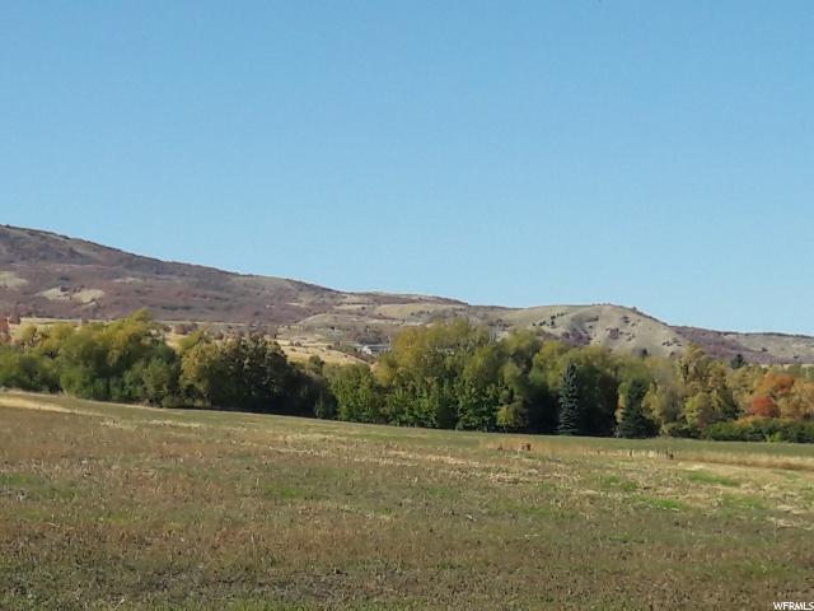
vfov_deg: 49.7
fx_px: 658
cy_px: 306
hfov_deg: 63.4
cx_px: 407
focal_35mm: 28
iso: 40
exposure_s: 1/1692
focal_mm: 3.7
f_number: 1.9
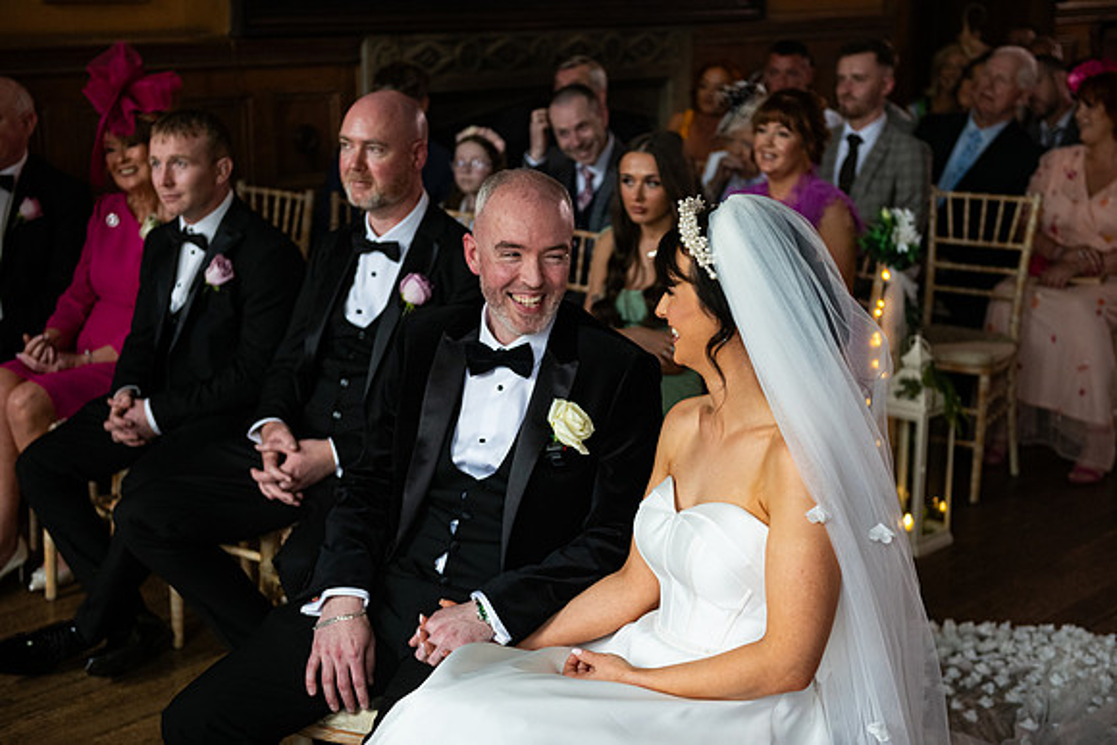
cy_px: 372
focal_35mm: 56
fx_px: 1738
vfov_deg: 24.2
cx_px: 558
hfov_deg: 35.6
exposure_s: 1/160
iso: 800
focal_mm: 56
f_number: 3.5
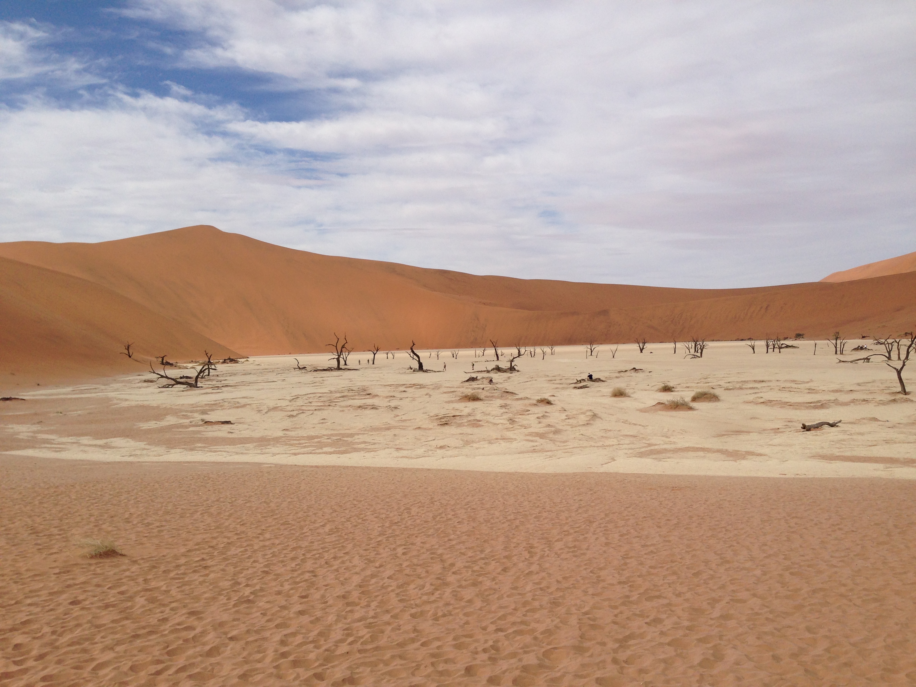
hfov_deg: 55.4
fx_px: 873
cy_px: 344
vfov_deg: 42.9
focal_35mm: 33
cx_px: 458
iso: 50
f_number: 2.4
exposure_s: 1/3390
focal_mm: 4.12
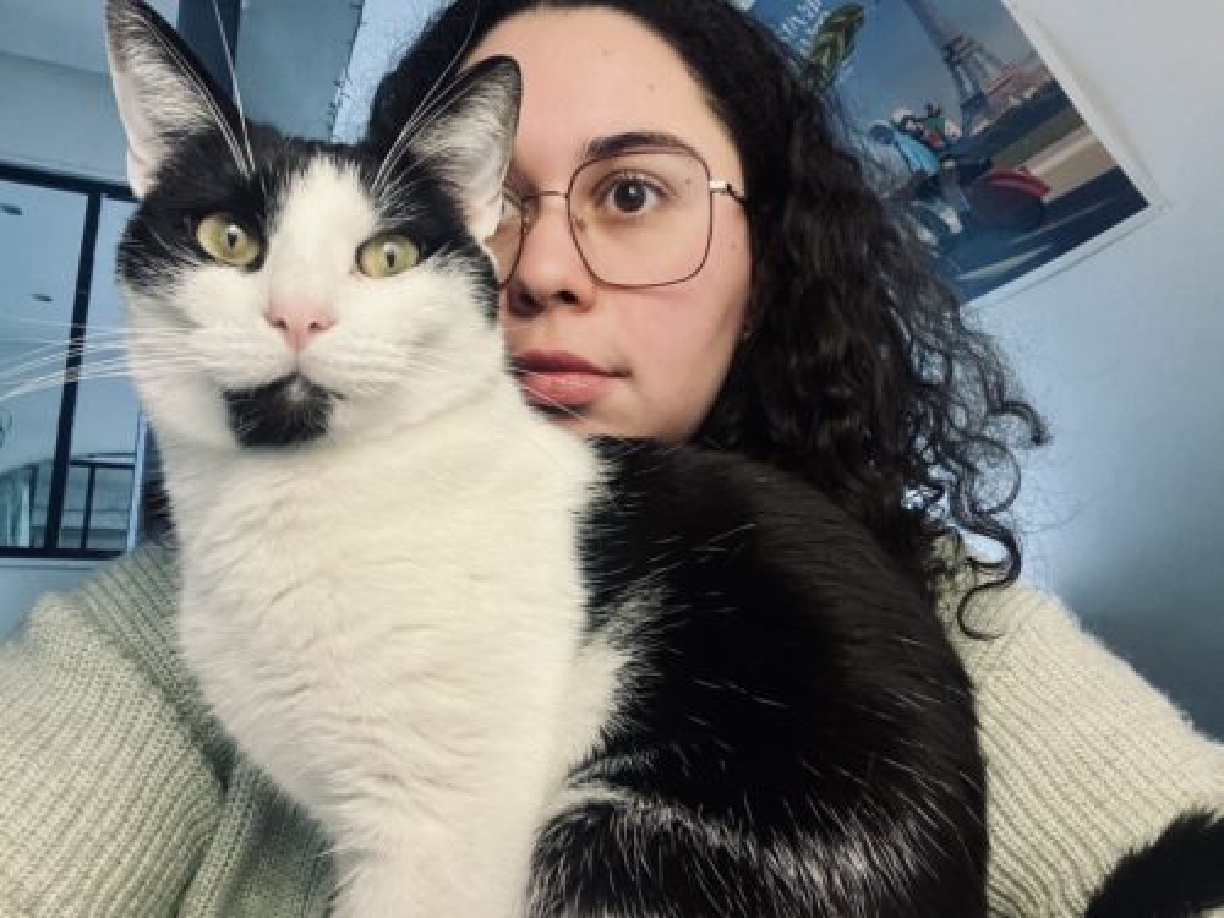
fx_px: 813
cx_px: 612
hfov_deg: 73.9
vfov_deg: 58.9
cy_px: 459
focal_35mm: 23
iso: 250
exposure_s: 1/50
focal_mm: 2.71
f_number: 2.2
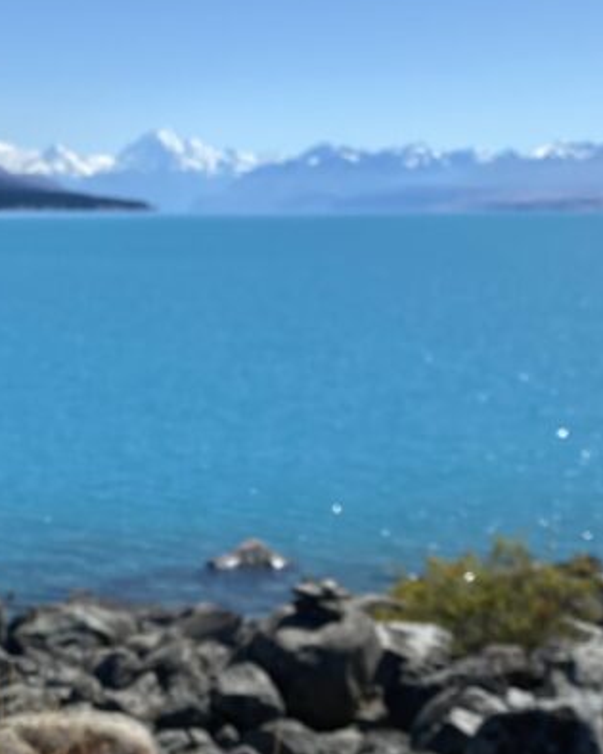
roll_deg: -0.1
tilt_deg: -21.5
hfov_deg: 23.0
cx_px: 191
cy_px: 832
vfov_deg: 26.4
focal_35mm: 66
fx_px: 1473
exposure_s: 1/4444
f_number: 1.8
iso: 32
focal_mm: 4.25
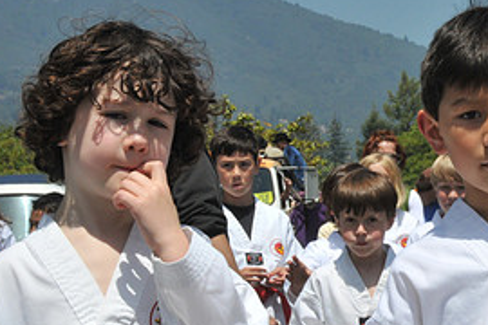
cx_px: 499
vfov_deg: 7.1
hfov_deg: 10.6
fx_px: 2616
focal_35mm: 193
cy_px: 163
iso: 400
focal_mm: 60
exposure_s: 1/250
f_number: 22
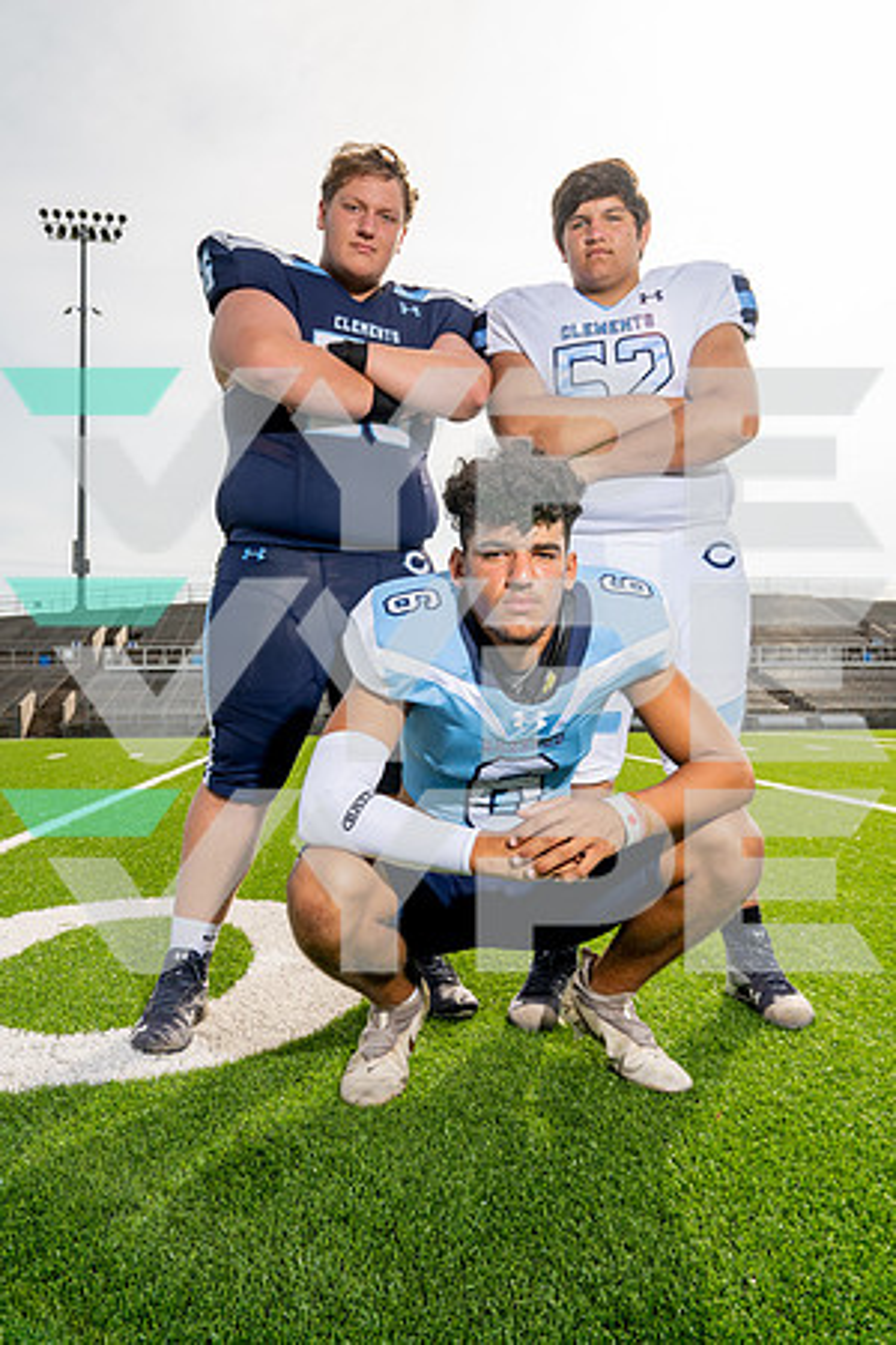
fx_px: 1120
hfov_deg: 43.6
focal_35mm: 30
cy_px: 672
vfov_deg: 61.9
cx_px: 448
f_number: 7.1
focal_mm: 30
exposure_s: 1/250
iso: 100
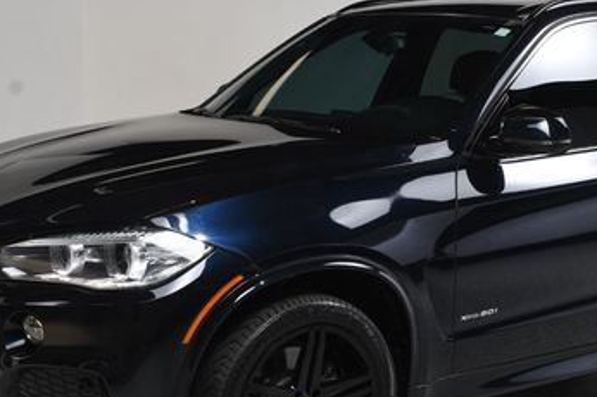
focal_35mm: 74
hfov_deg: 27.2
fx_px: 1226
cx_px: 393
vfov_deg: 18.4
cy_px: 252
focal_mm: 27
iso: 100
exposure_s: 1/160
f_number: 10
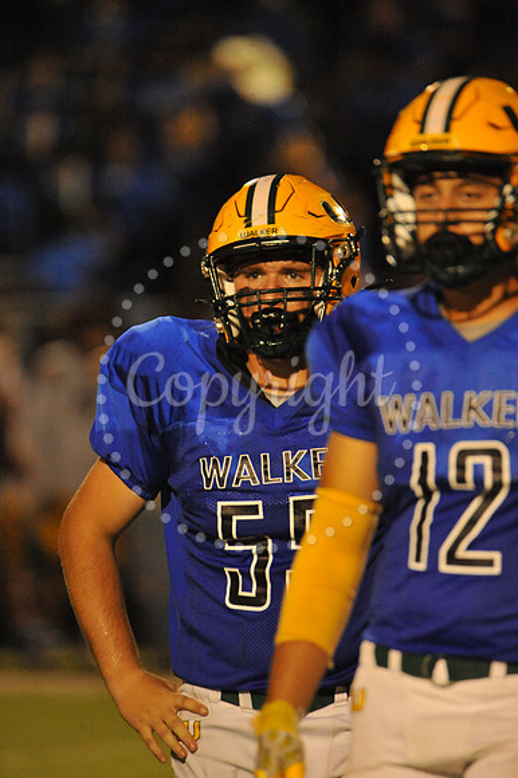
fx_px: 12964
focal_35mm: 600
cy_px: 389
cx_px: 259
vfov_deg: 3.4
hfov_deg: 2.3
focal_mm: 600
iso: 5000
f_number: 6.3
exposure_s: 1/200
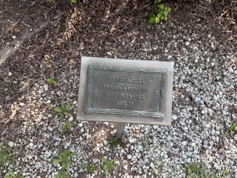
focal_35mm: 24
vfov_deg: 56.8
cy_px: 89
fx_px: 164
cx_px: 118
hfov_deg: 71.6
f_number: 1.78
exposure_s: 1/593
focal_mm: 6.76
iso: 80
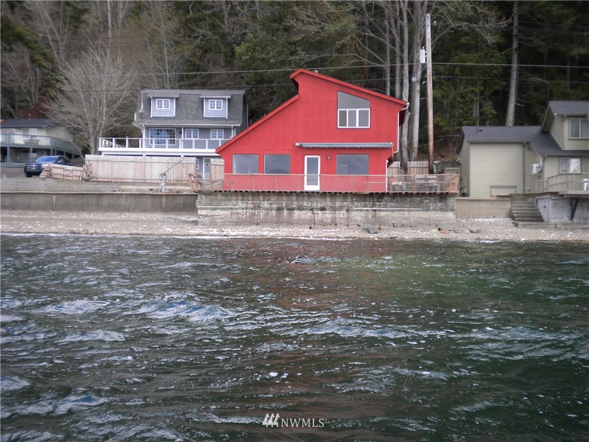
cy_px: 221
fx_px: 698
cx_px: 294
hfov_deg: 45.8
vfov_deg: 35.1
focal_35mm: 41
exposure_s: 1/462
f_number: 3.5
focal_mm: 7.4
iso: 157
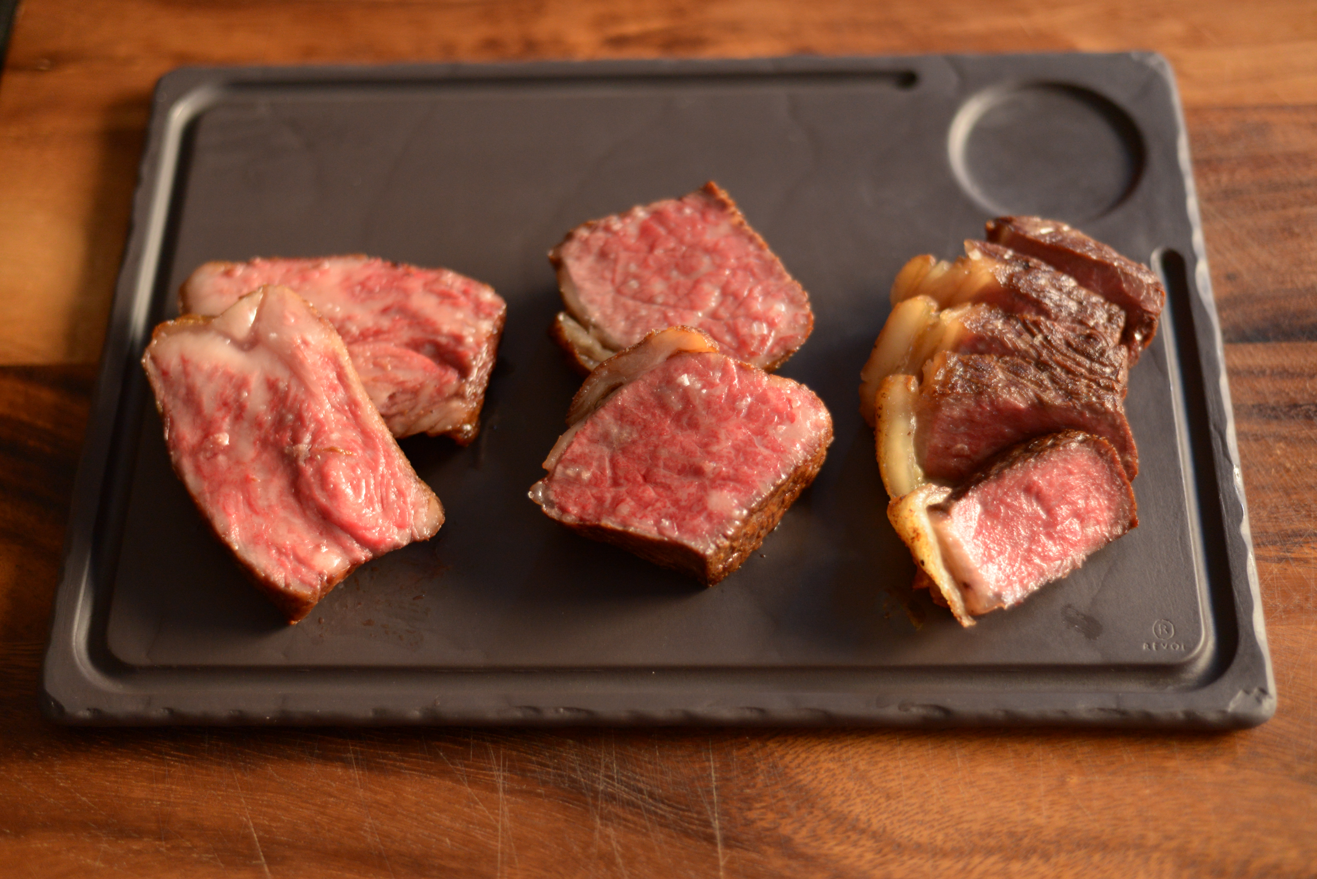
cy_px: 440
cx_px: 658
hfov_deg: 39.6
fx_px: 1830
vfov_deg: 27.0
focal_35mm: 50
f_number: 1.8
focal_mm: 50
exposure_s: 1/125
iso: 1600
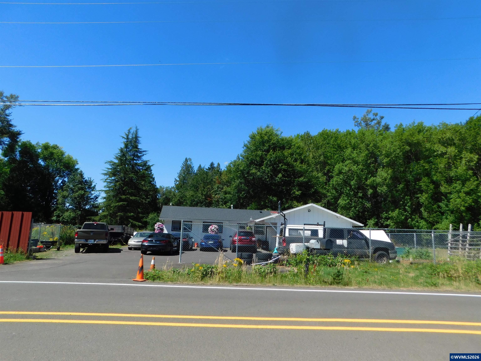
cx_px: 240
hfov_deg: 73.9
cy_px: 180
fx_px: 320
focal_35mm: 23
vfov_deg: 58.9
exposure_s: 1/1500
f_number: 3
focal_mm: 4
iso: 125
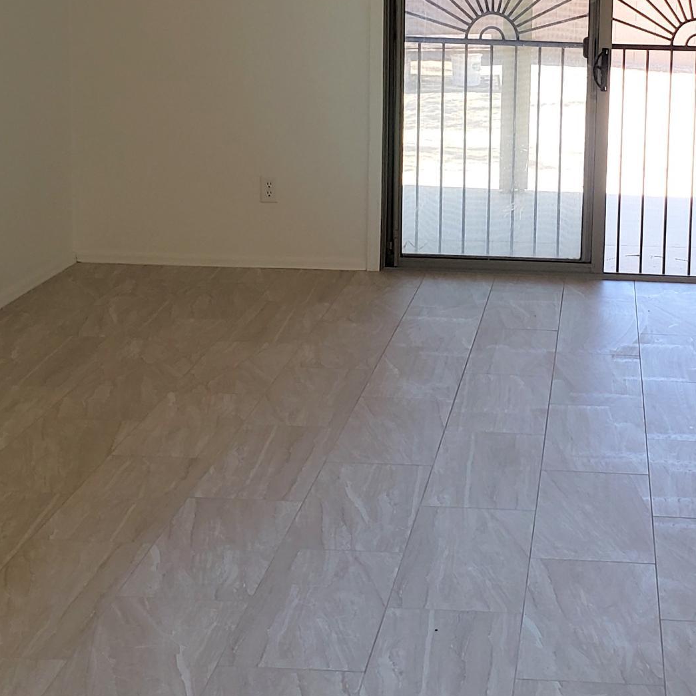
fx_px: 1501
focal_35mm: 66
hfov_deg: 25.6
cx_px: 571
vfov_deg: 25.7
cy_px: 149
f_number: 2.4
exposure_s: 1/60
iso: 125
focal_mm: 4.3
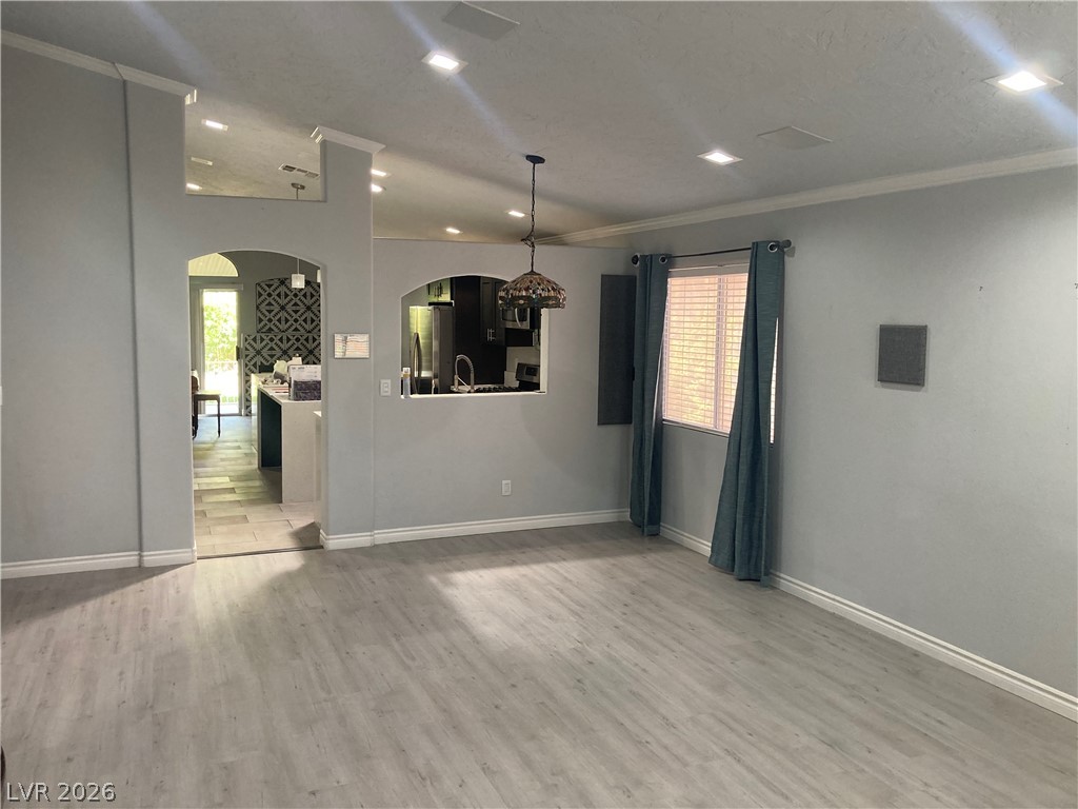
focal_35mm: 28
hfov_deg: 63.4
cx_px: 539
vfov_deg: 49.7
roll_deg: -0.5
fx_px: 872
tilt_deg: -3.3
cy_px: 404
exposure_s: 1/60
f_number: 1.8
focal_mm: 3.99
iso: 125
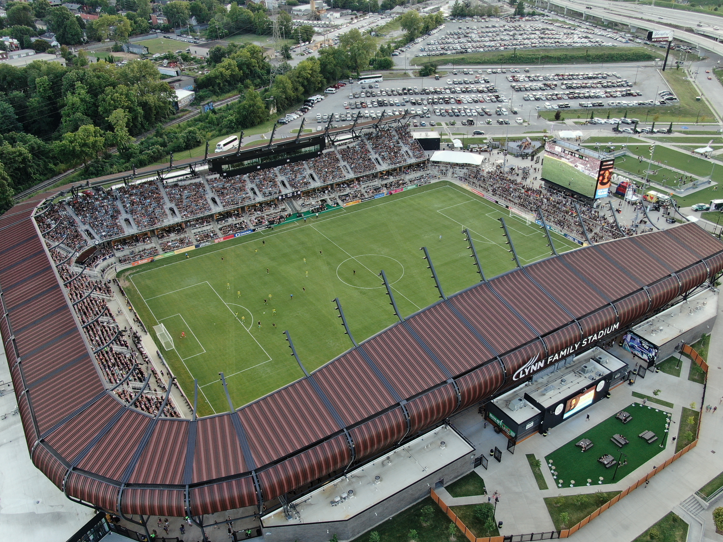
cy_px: 309
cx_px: 378
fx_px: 585
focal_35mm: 28
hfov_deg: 63.4
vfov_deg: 49.6
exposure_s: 1/50
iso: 100
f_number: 2.8
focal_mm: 4.39
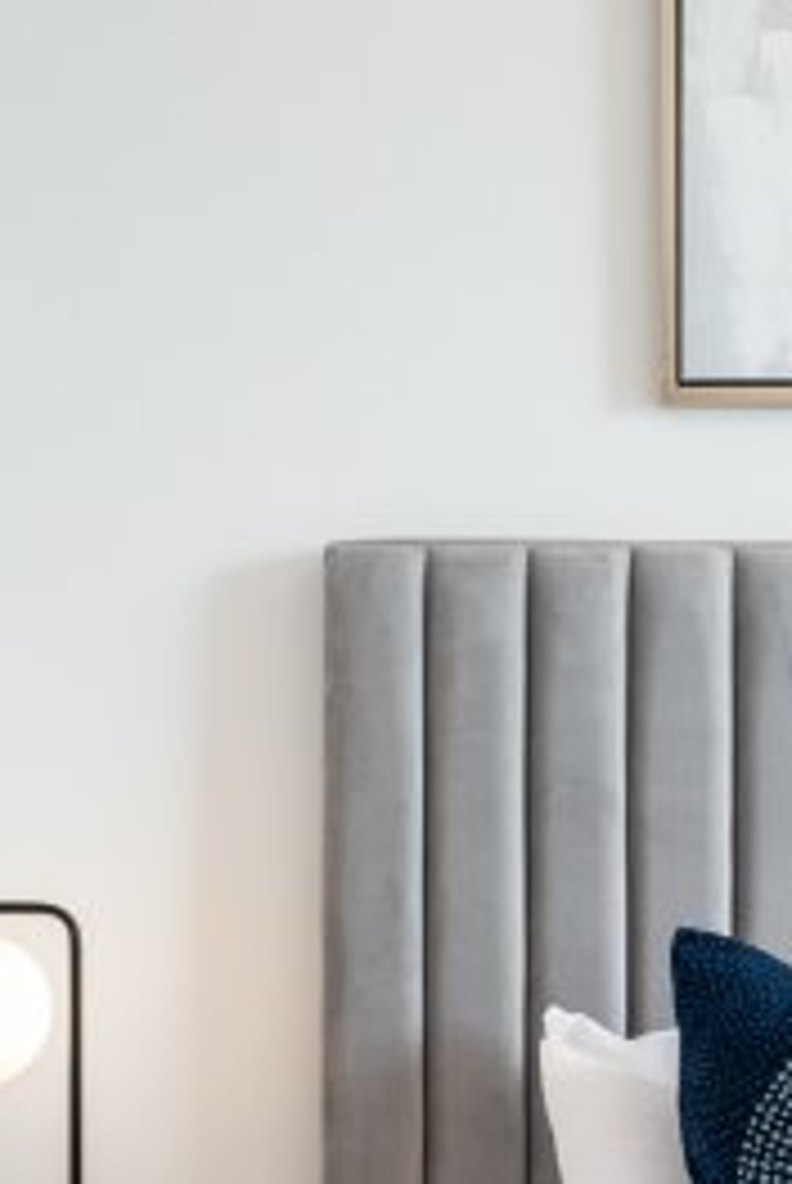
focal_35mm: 70
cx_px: 754
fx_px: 2304
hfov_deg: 19.1
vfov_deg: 28.5
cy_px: 864
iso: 400
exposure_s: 1/60
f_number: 6.3
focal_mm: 24
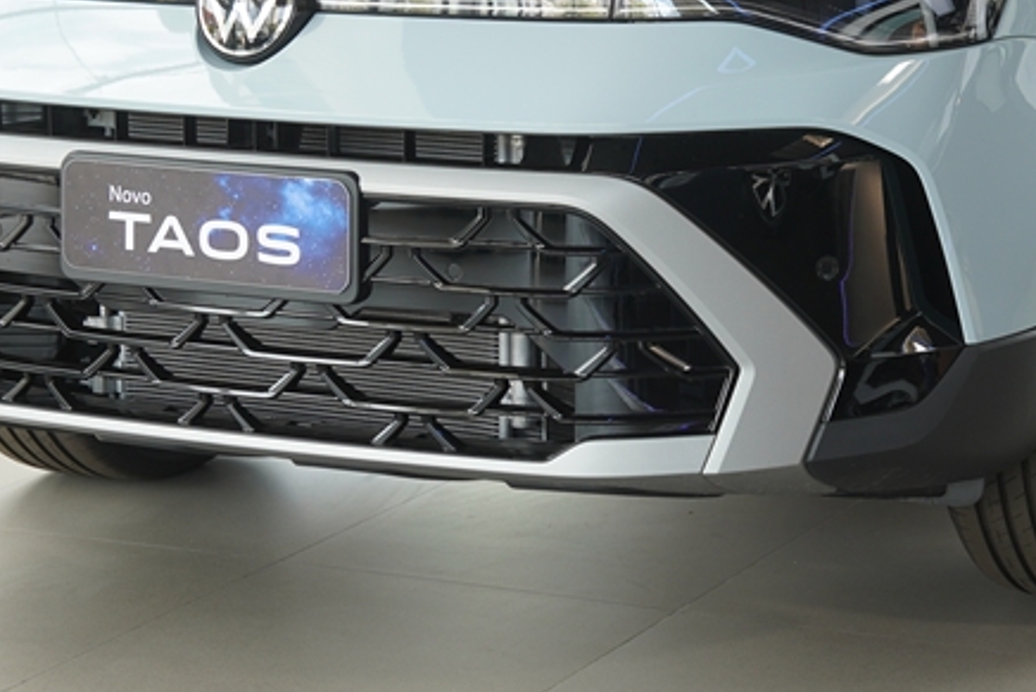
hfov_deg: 17.5
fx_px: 3344
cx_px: 739
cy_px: -32
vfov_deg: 11.7
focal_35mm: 116
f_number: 3.5
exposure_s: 1/80
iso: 160
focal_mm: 33
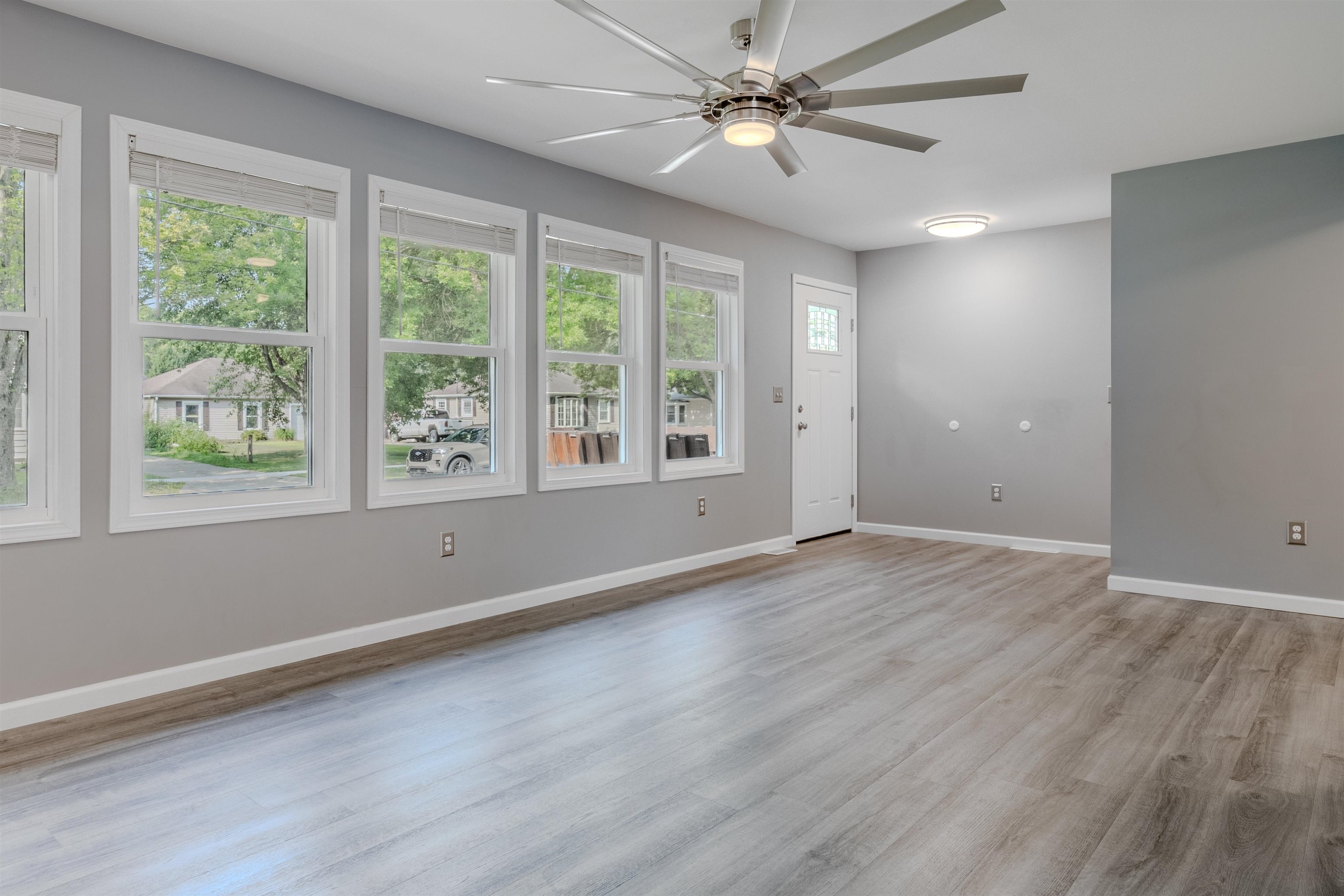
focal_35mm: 21
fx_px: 784
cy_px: 448
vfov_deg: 59.5
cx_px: 672
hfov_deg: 81.2
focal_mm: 14
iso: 640
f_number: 9
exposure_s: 1/200
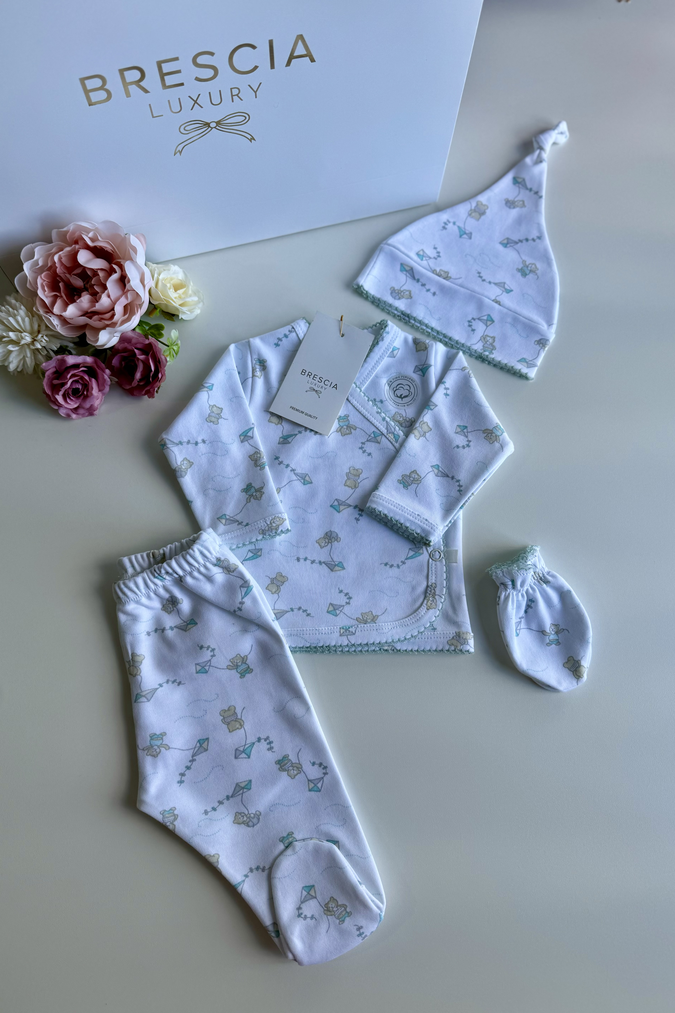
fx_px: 703
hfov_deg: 51.3
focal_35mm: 25
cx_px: 332
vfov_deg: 71.5
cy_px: 506
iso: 64
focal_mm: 6.76
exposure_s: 1/248
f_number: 1.78
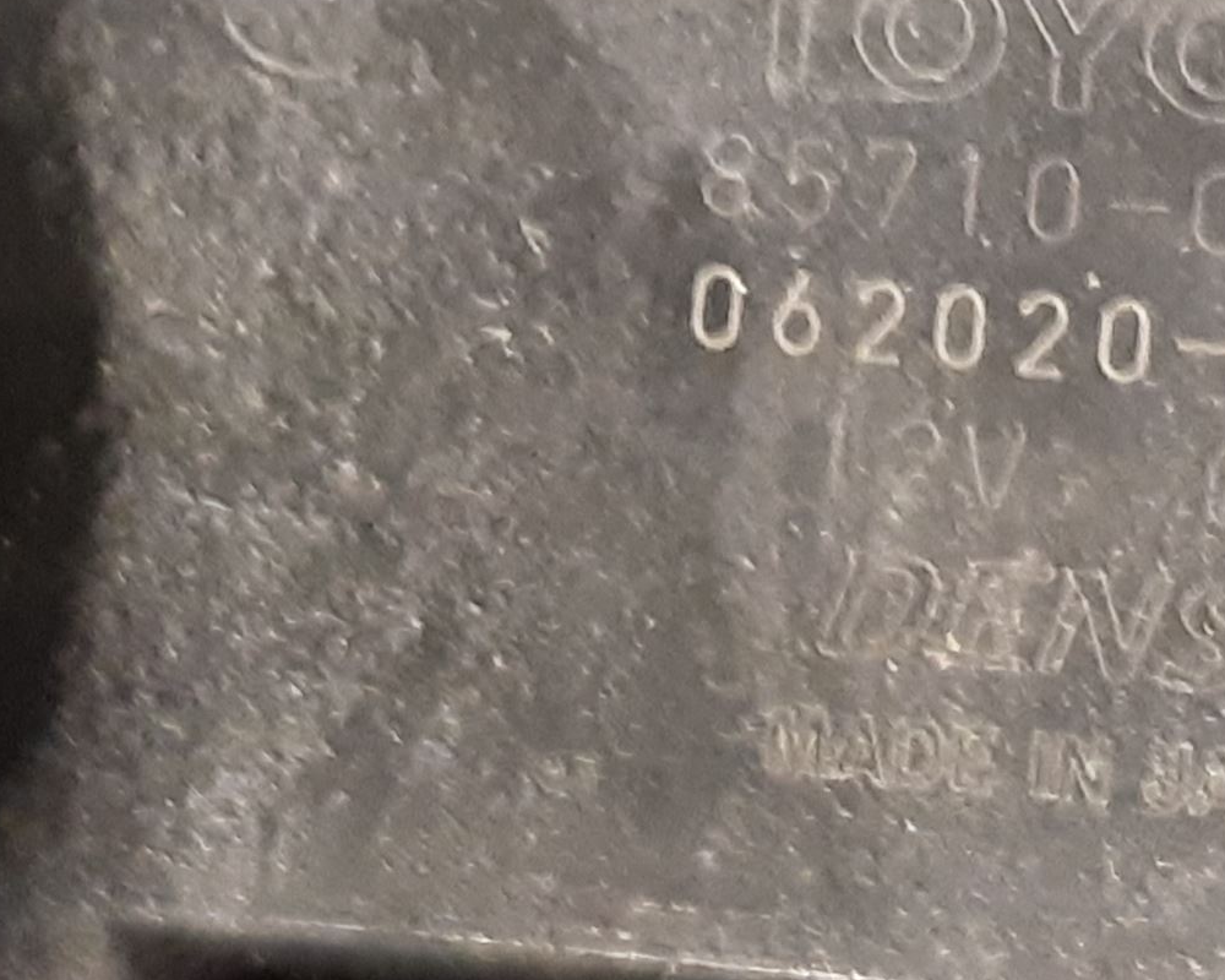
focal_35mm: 52
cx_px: 889
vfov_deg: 29.1
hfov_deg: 35.3
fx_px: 1885
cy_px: 454
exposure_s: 1/25
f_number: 1.7
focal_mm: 3.93
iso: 400
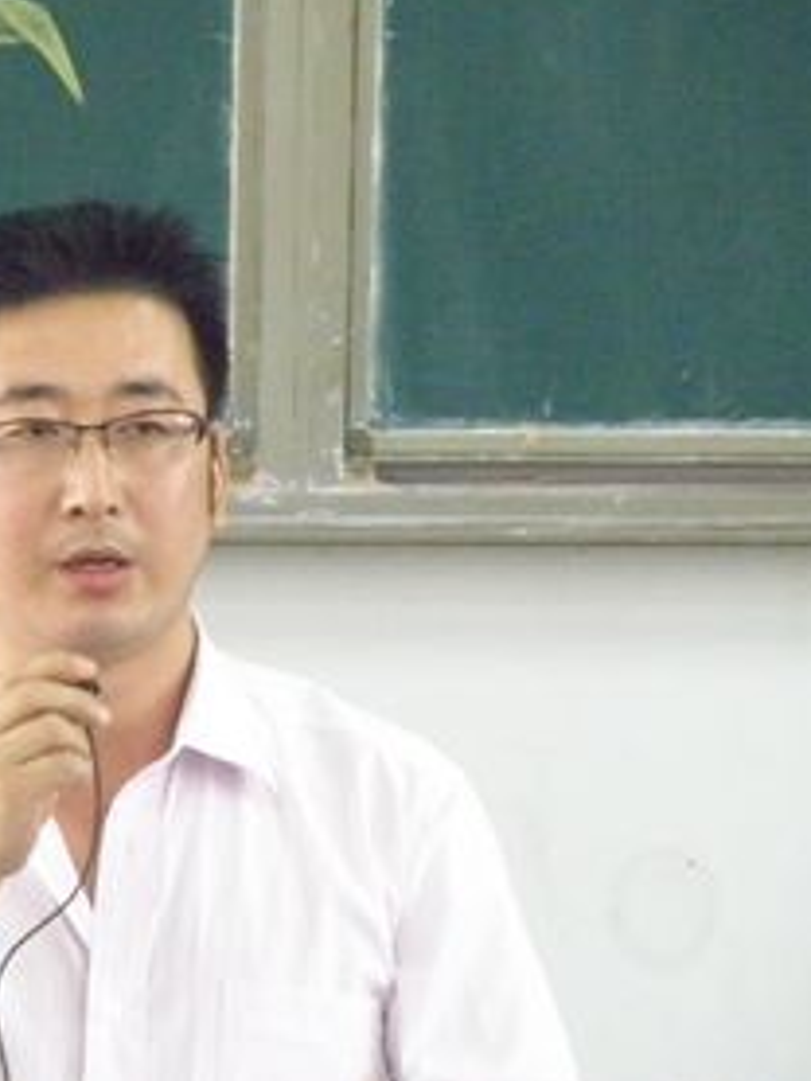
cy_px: 501
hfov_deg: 3.3
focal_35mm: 445
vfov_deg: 4.5
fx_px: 13890
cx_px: 97
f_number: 4.6
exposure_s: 1/60
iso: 1600
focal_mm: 52.06
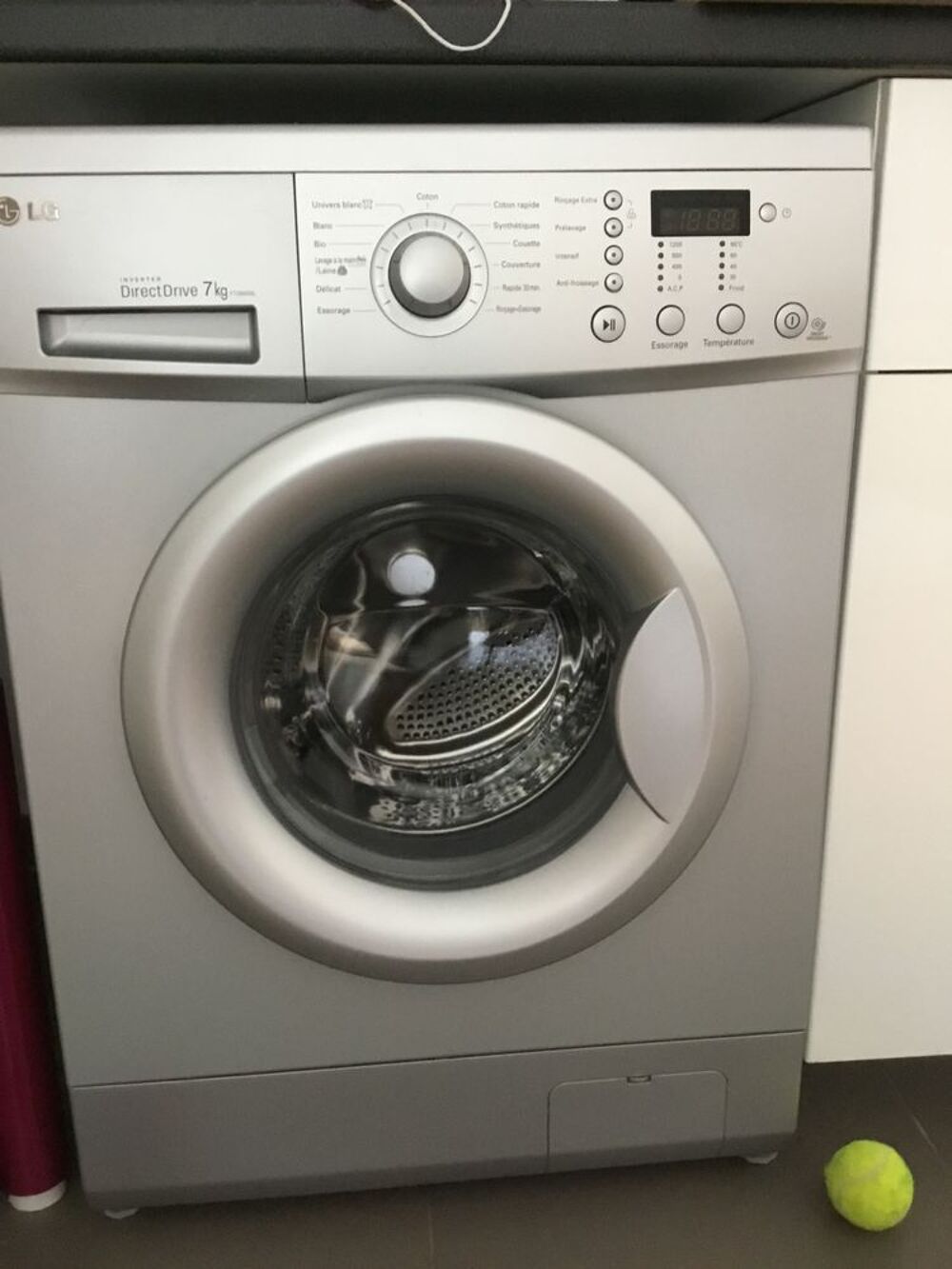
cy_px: 634
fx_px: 1137
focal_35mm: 31
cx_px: 476
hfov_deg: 45.4
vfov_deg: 58.3
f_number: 2.4
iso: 200
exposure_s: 1/33
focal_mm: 3.3
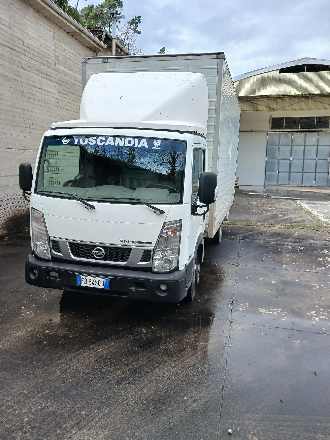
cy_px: 220
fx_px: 343
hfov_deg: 51.4
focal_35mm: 27
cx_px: 165
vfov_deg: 65.3
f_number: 1.8
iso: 20
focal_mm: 3.98
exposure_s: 1/196
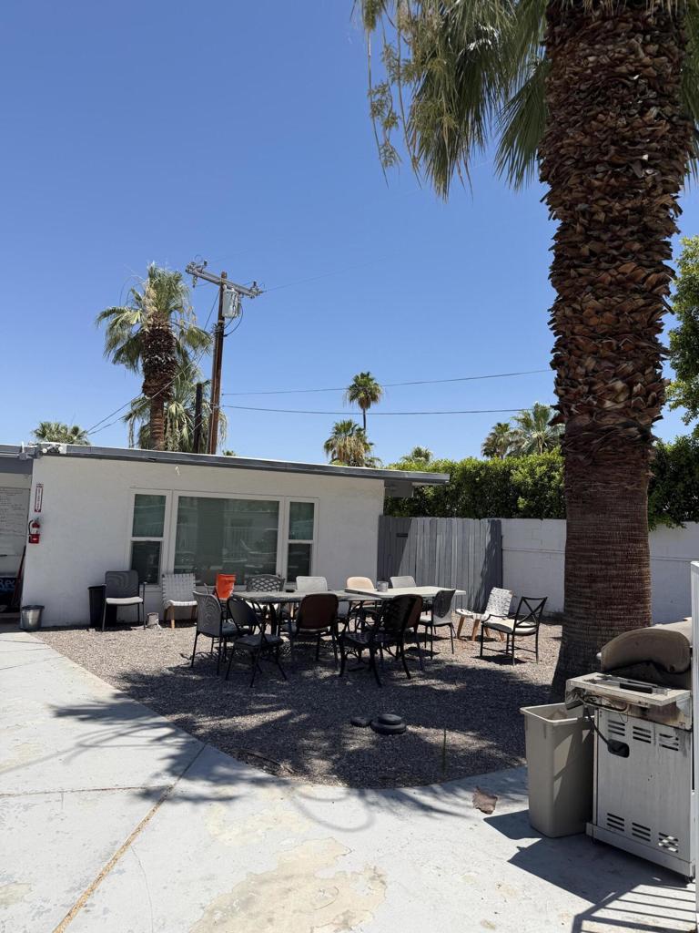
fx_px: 646
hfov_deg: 56.8
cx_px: 350
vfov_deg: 71.6
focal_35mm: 24
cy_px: 466
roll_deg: -2.3
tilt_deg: +5.4
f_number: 1.78
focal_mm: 6.76
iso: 80
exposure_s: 1/5714
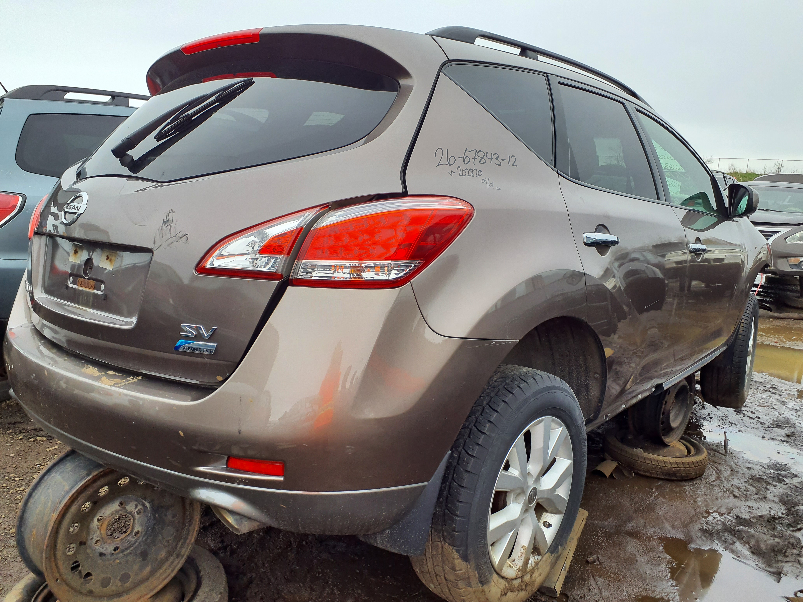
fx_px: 626
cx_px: 402
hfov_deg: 65.3
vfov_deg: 51.4
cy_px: 301
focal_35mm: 27
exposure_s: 1/463
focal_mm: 3.58
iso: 40
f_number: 1.9
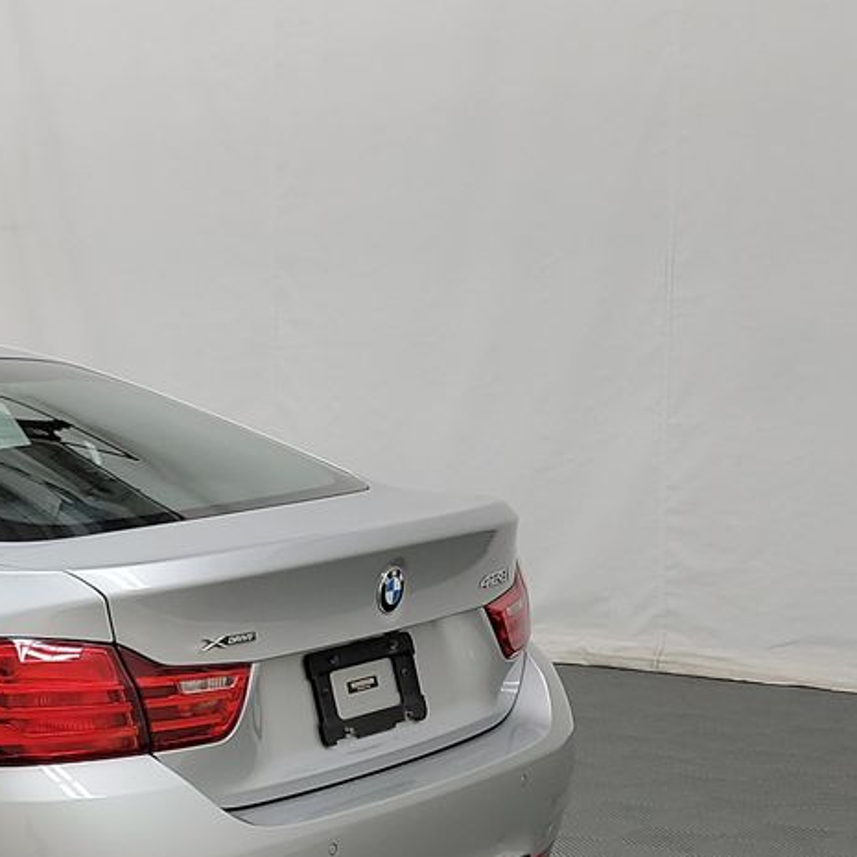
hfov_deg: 21.6
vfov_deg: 23.1
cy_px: 750
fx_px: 2045
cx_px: -232
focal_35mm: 73
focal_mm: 6.7
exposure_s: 1/59
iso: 158
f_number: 1.8
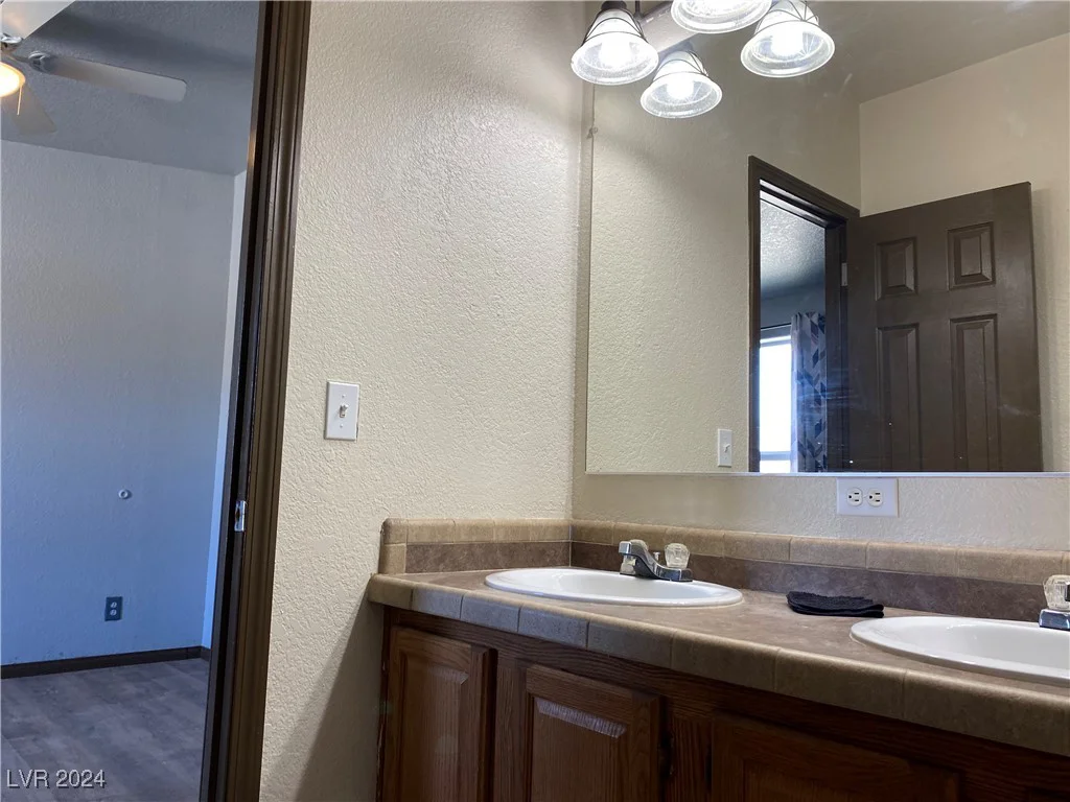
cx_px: 535
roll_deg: -2.1
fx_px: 804
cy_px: 401
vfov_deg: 53.1
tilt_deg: +3.3
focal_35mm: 26
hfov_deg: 67.3
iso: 80
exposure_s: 1/120
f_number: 1.8
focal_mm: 4.25
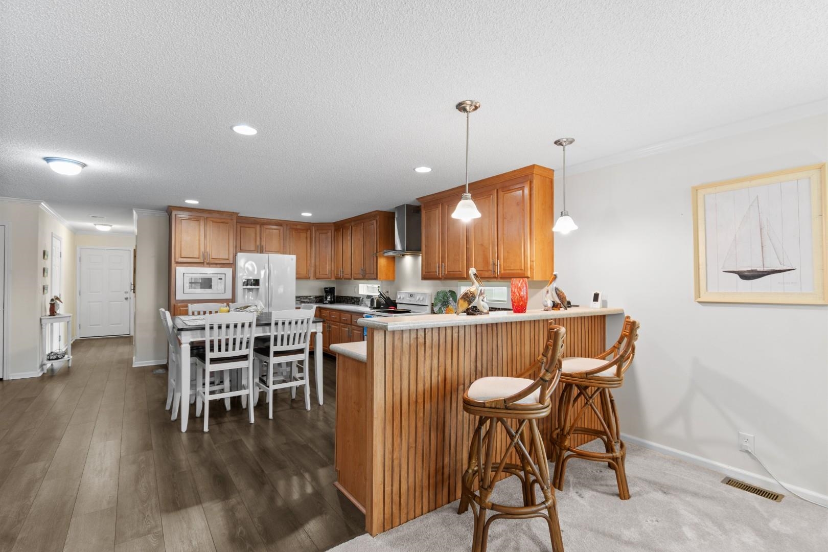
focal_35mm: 16
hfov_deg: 96.7
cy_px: 276
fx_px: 368
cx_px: 414
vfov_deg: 73.7
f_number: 4.8
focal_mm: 11
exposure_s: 1/4
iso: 100
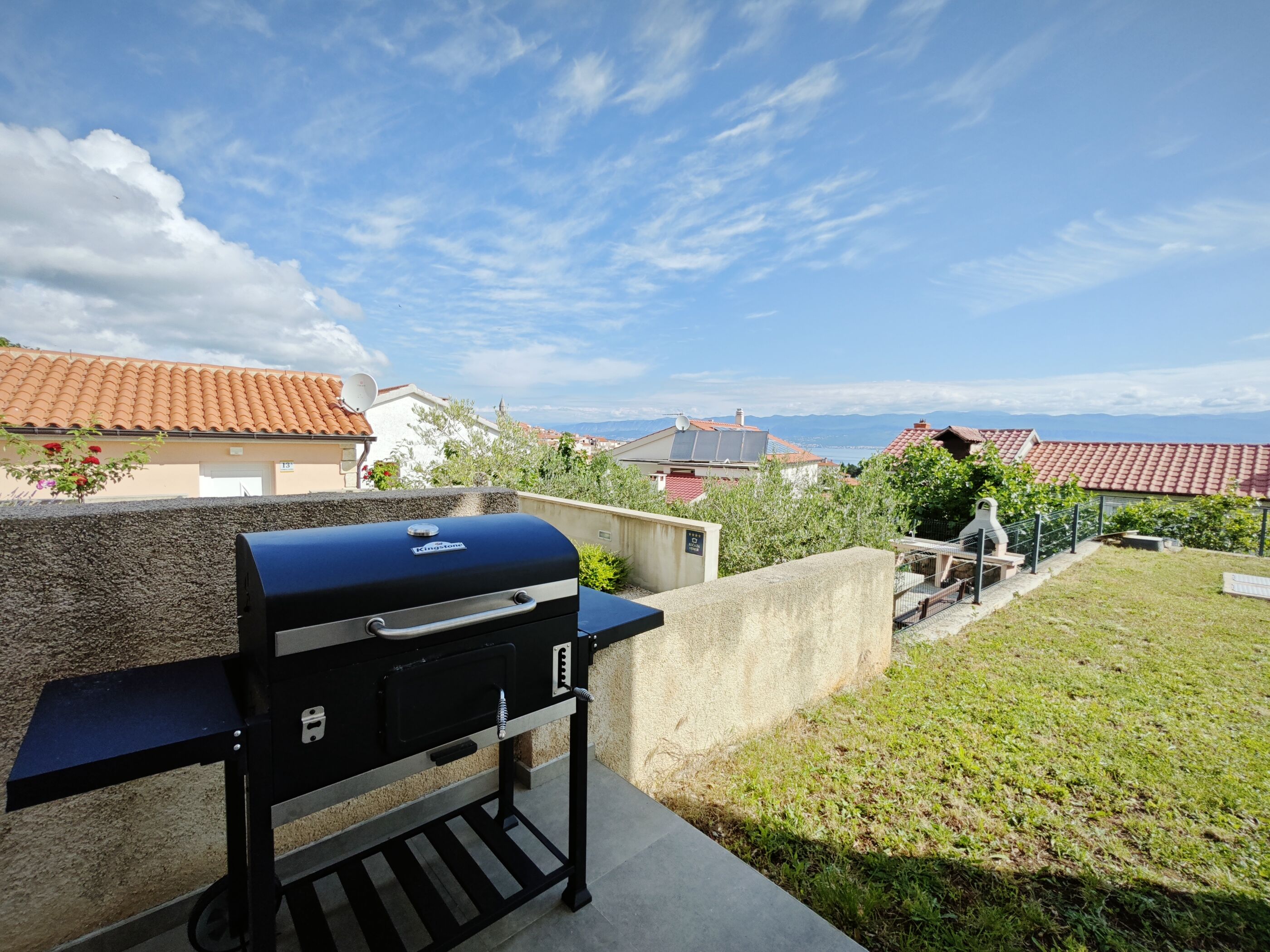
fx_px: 550
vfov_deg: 81.7
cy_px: 476
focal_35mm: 15
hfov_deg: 98.2
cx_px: 635
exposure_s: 1/1486
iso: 50
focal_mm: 1.91
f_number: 2.2
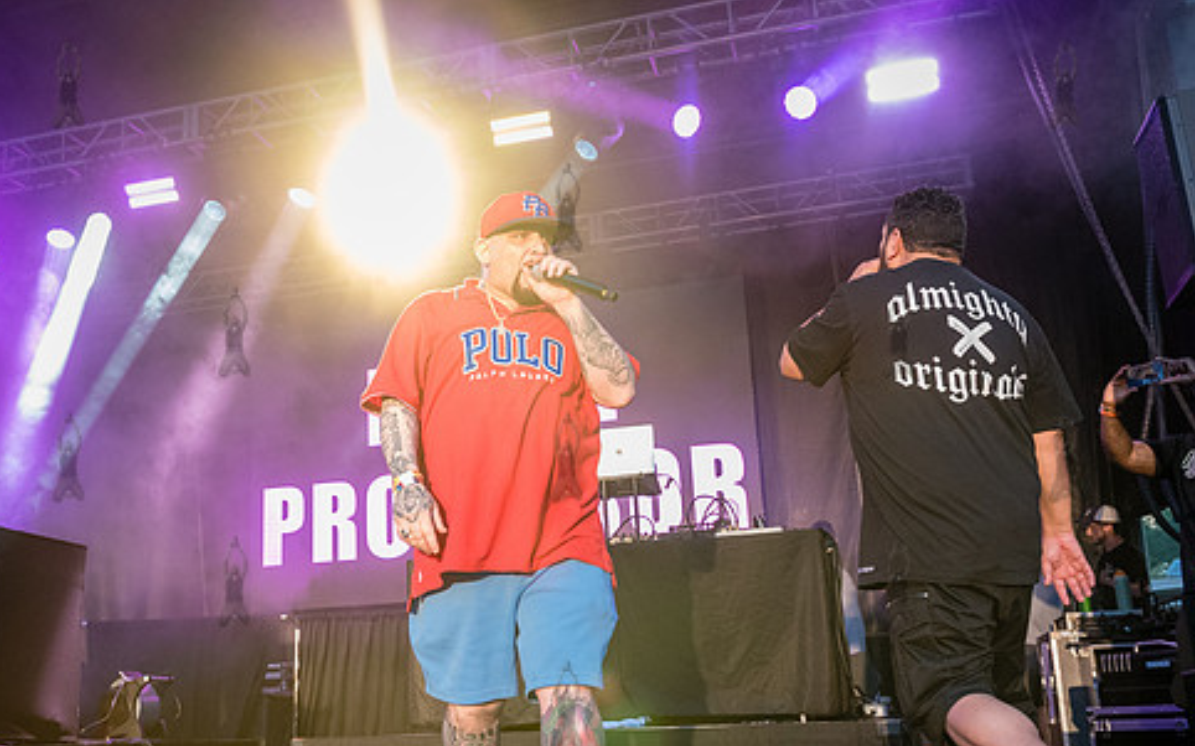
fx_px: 1270
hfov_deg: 50.2
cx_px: 497
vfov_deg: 32.7
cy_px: 428
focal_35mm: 39
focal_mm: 29
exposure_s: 1/320
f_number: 4.5
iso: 4000
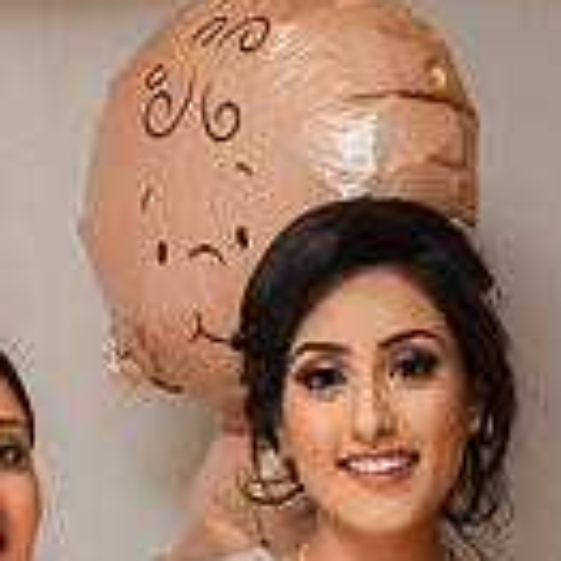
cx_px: 420
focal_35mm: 136
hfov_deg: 12.8
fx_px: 2494
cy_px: 790
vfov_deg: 12.3
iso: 2500
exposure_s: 1/160
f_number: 4
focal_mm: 36
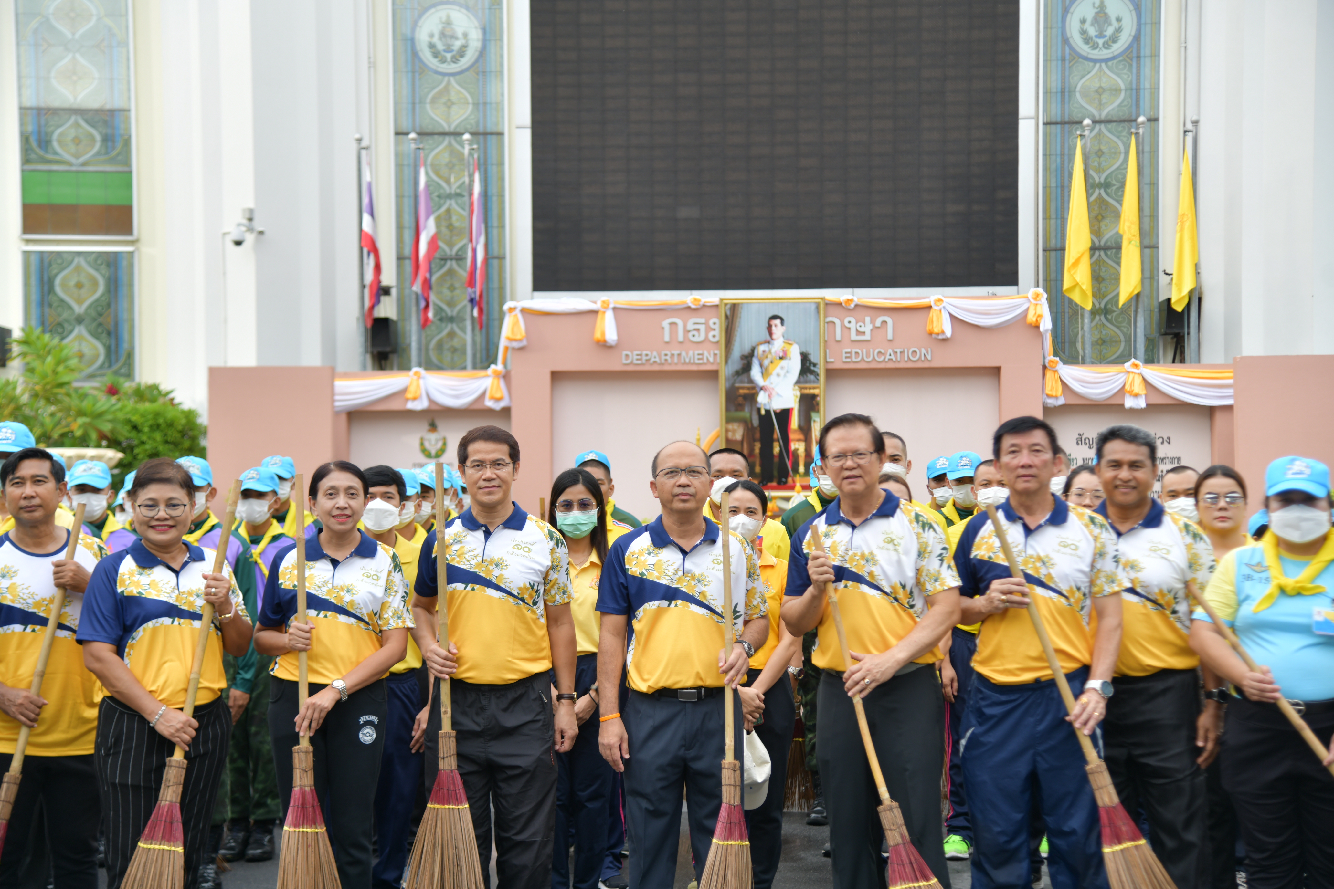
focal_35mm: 62
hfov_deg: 32.4
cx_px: 667
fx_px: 2297
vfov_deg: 21.9
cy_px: 444
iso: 100
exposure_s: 1/200
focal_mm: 62
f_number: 4
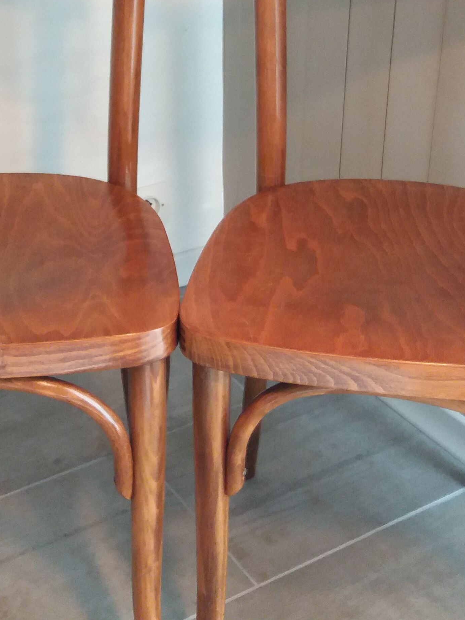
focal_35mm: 63
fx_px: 1129
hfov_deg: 23.3
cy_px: 234
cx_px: 198
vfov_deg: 30.6
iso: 200
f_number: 1.9
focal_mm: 3.7
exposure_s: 1/100
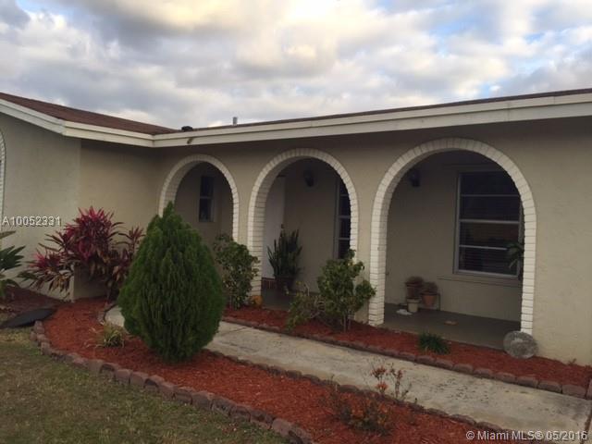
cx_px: 296
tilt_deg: +1.3
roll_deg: -3.3
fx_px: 496
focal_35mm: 29
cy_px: 222
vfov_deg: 48.2
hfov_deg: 61.7
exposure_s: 1/439
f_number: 2.2
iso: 32
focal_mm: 4.15
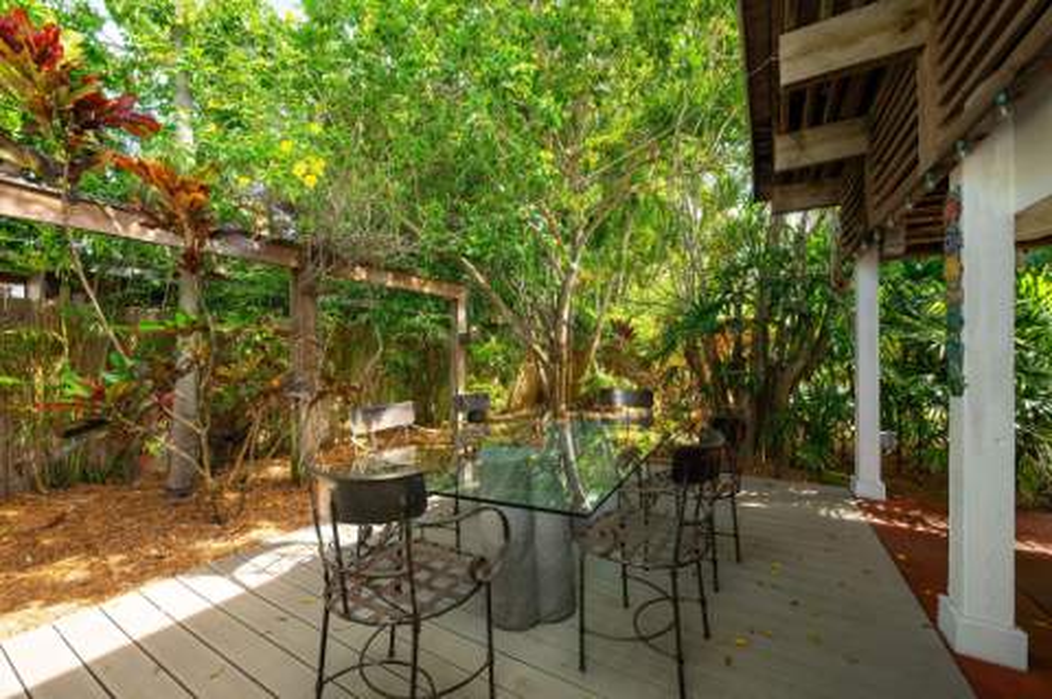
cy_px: 350
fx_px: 410
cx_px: 526
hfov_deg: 104.1
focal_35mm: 14
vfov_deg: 80.9
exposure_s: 1/160
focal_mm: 14
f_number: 8
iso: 800
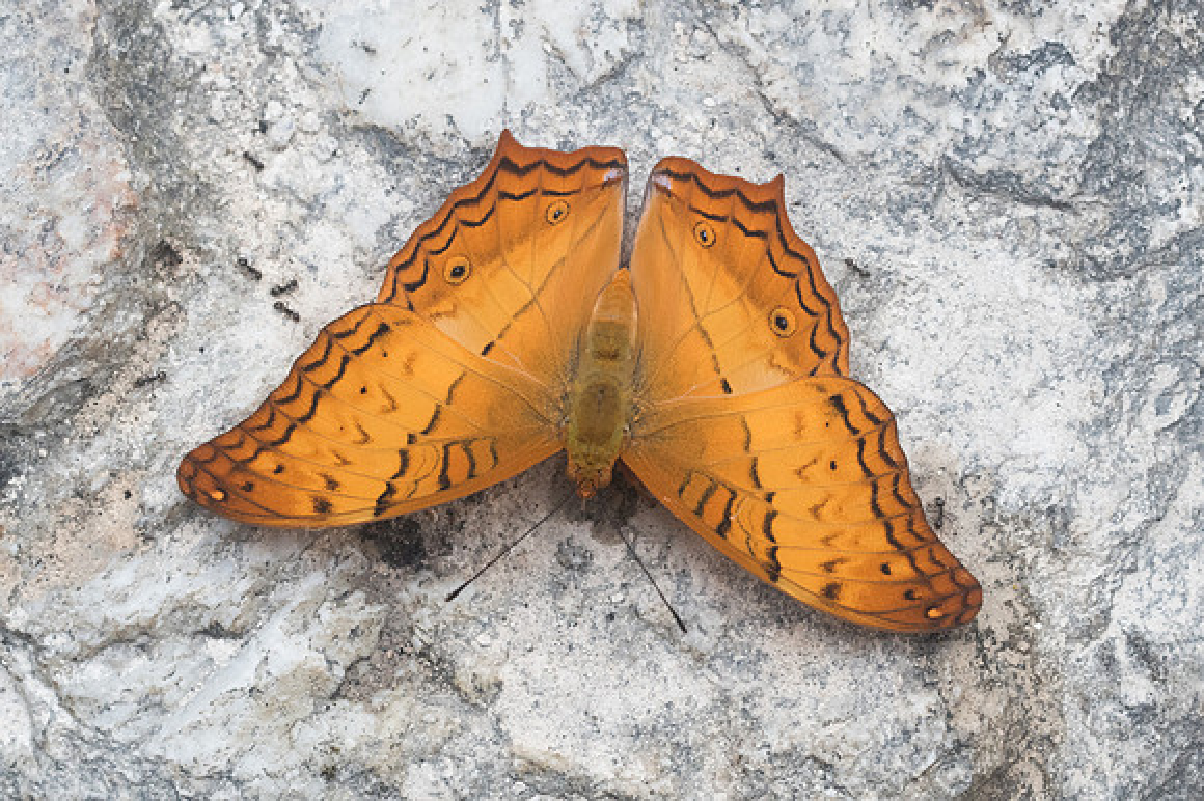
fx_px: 9757
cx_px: 565
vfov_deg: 4.7
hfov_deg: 7.1
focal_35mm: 292
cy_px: 379
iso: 1000
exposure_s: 1/320
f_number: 10
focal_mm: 150
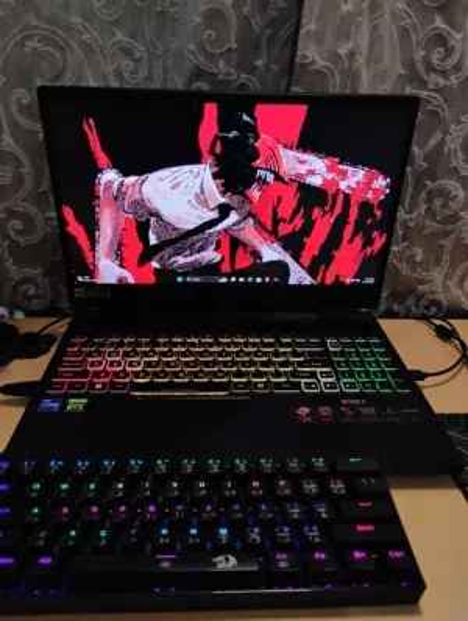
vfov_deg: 63.4
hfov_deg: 49.9
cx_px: 234
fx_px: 503
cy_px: 310
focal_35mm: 28
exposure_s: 1/50
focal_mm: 4.26
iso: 994
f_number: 1.8
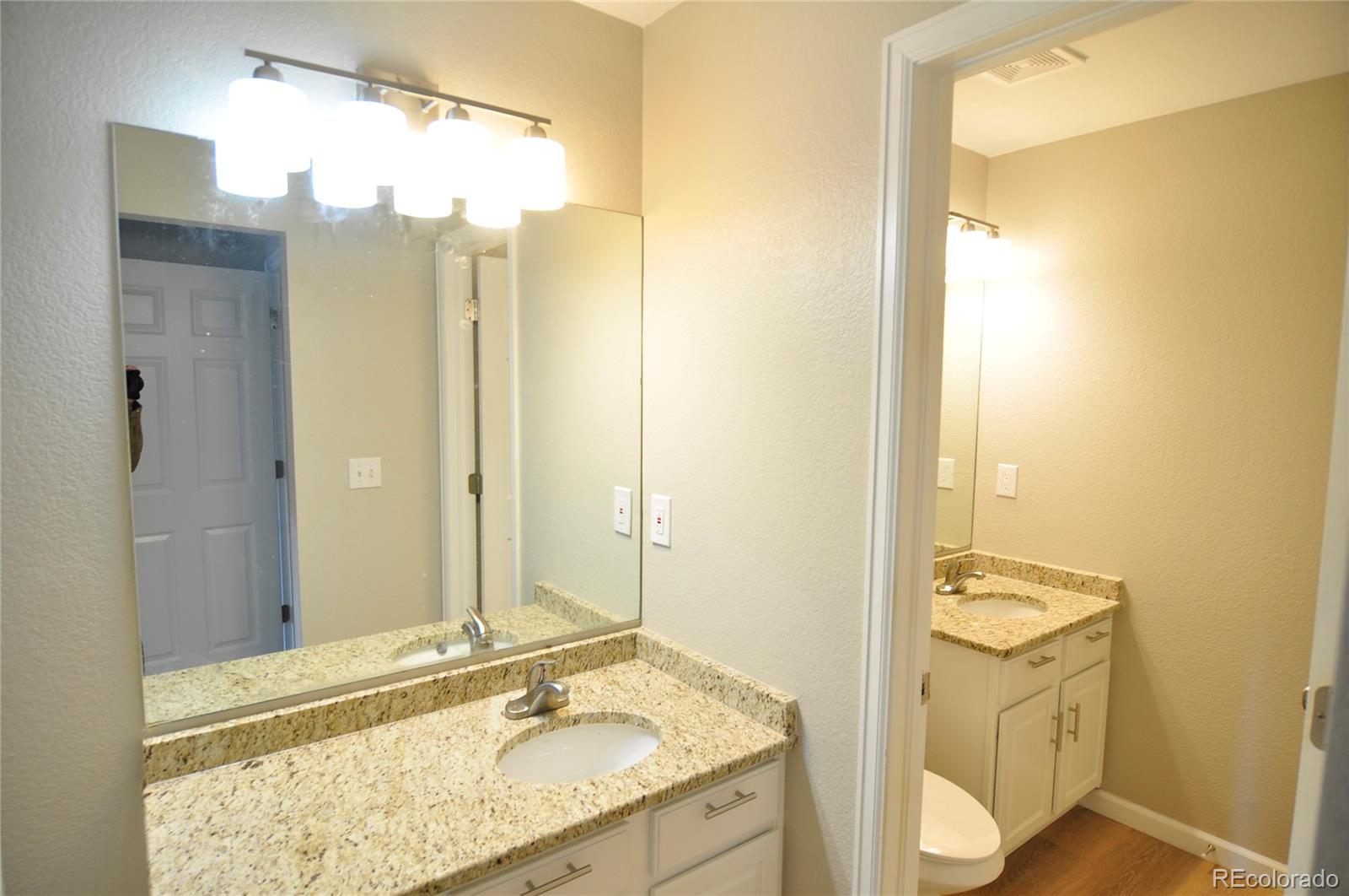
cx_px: 674
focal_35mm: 18
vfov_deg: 67.2
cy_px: 448
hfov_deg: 90.1
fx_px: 674
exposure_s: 1/20
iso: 200
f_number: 4
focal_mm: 12
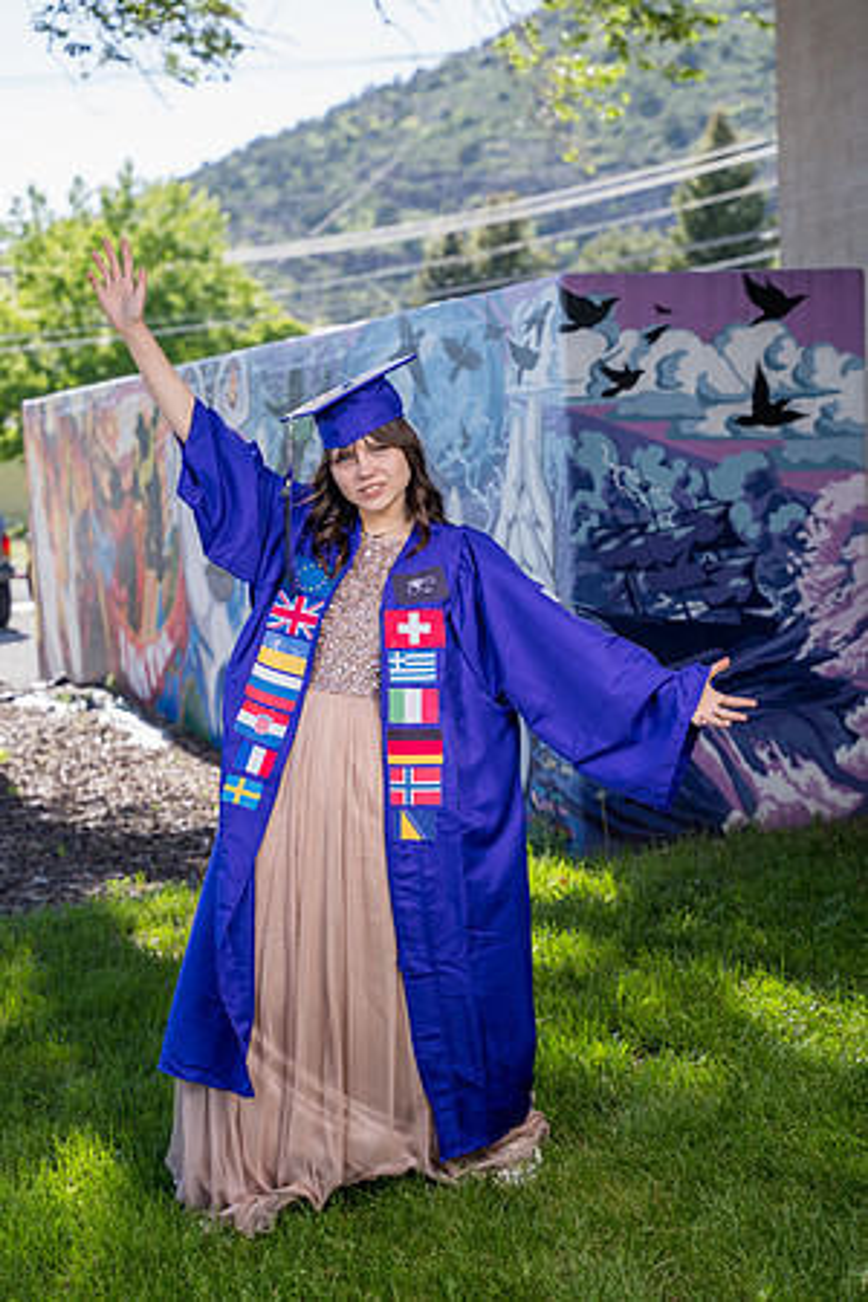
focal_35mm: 70
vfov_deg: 28.8
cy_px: 651
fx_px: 2531
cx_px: 434
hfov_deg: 19.5
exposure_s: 1/500
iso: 250
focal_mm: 70
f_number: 4
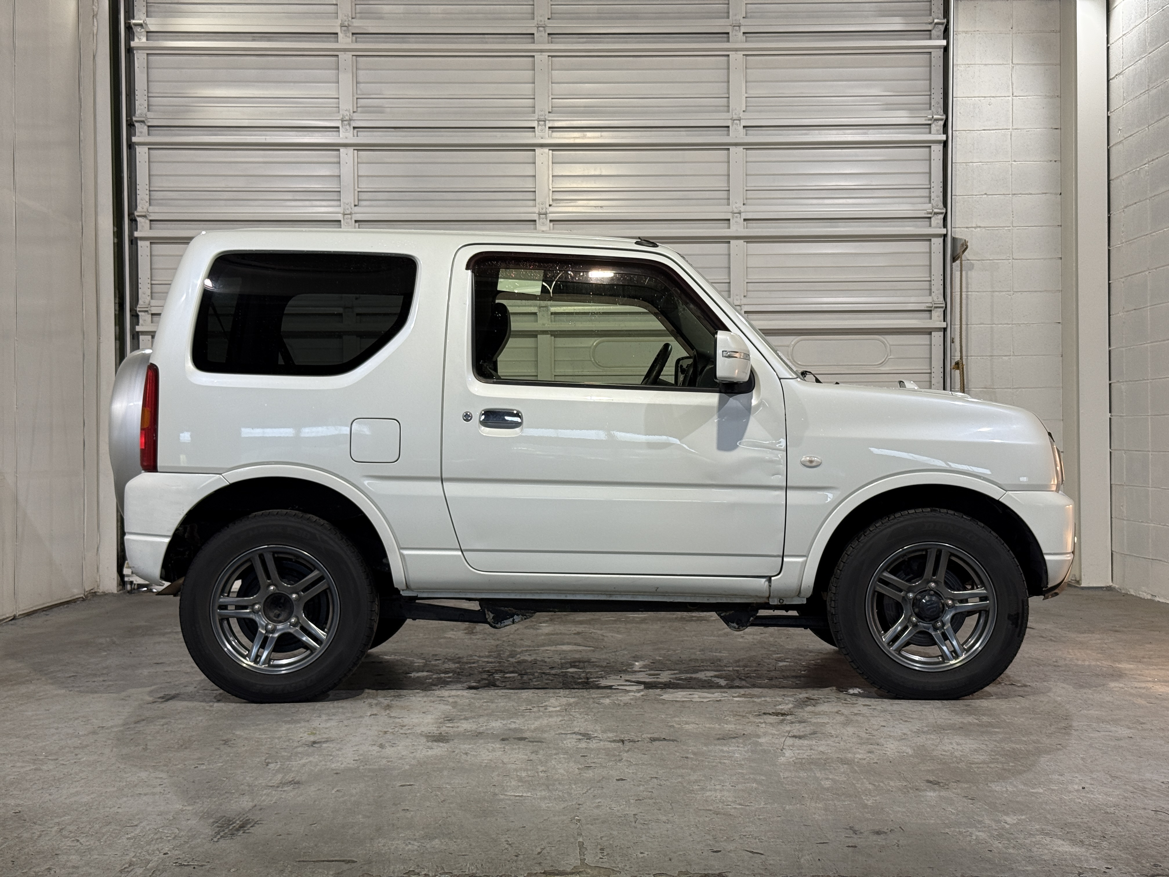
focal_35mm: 48
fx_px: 1621
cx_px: 584
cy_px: 438
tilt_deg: +0.4
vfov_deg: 30.3
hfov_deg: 39.7
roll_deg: +0.3
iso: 64
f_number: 1.78
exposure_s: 1/60
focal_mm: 6.76
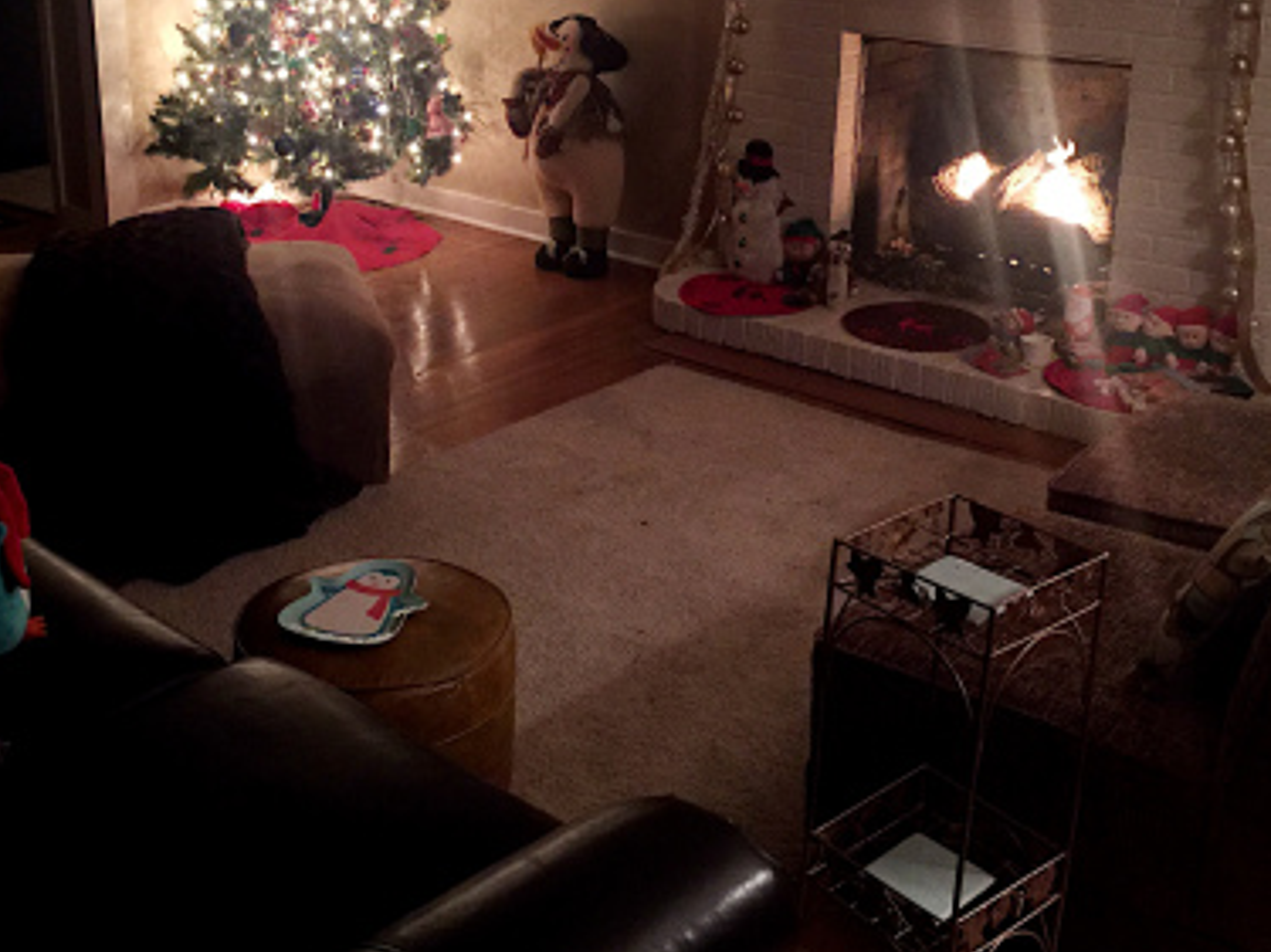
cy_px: 269
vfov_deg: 33.1
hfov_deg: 43.9
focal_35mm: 43
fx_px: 1578
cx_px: 620
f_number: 2.2
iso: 100
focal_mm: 4.15
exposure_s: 1/4
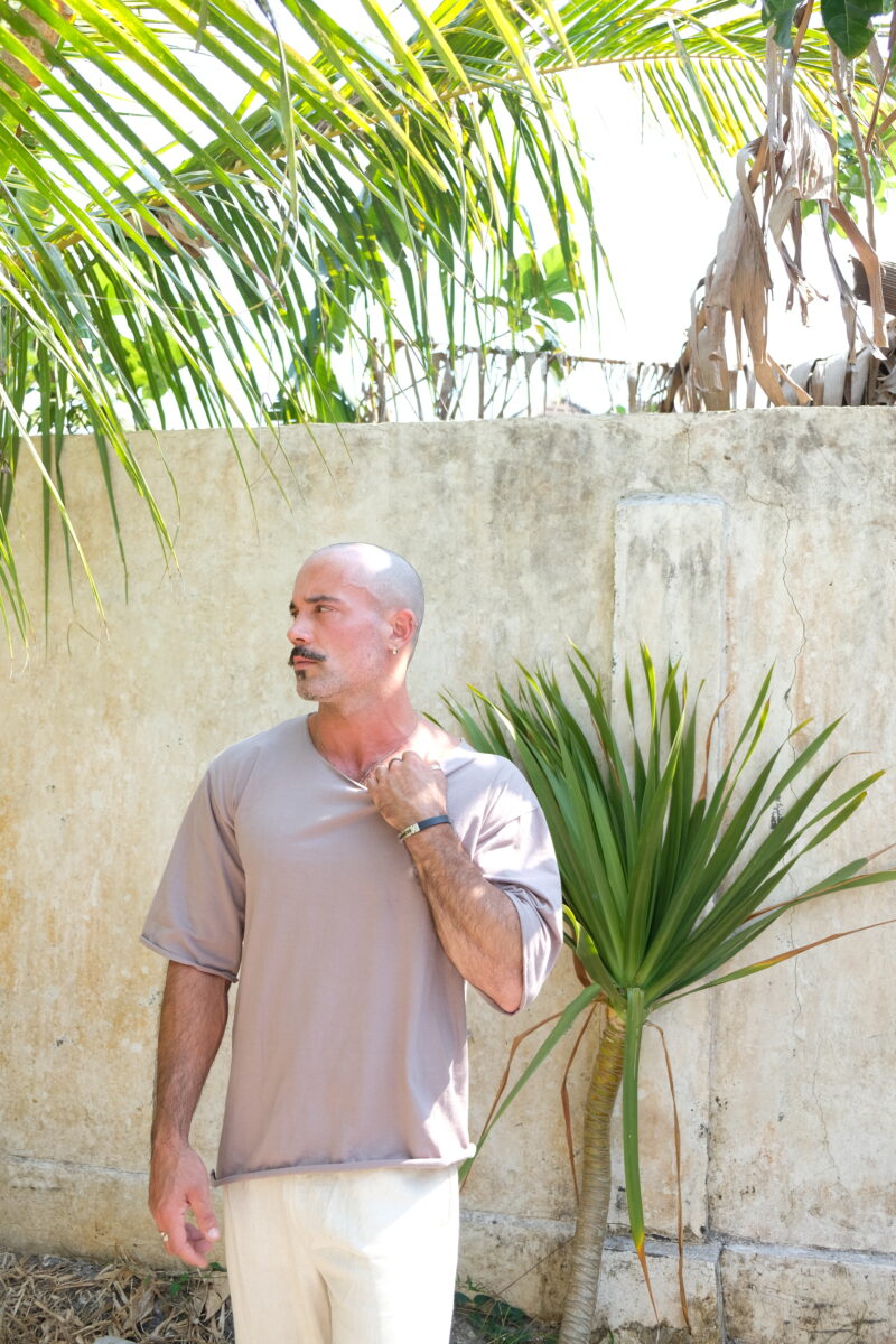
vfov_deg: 58.7
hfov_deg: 41.1
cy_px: 672
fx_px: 1195
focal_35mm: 32
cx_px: 448
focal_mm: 21.4
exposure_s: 1/400
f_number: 3.2
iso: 250
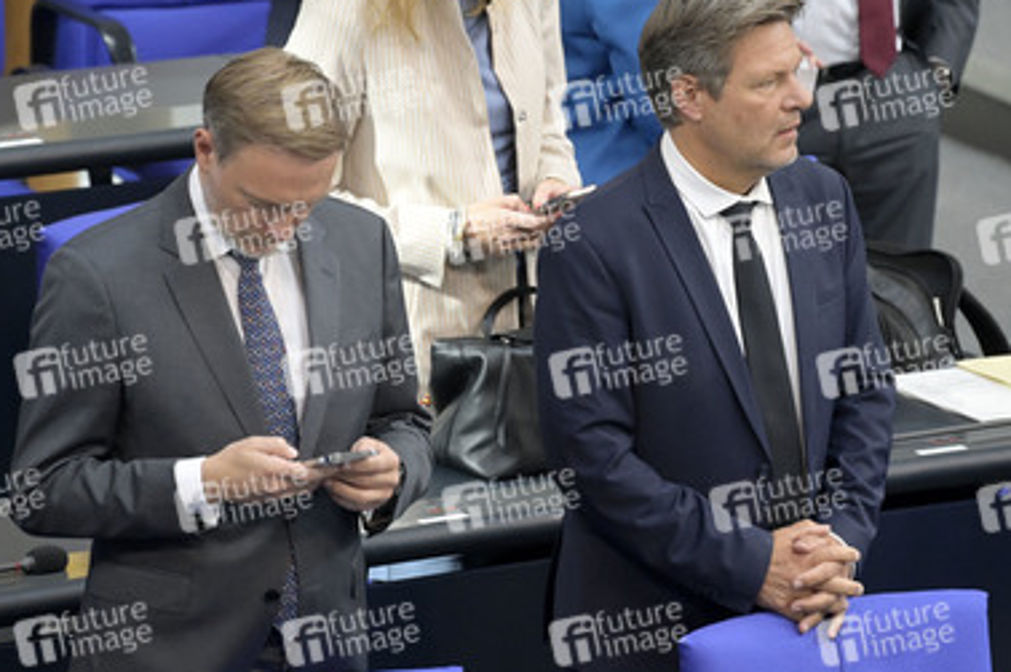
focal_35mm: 382
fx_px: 10714
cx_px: 547
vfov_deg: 3.6
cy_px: 300
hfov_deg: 5.4
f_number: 5.6
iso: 8000
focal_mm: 320
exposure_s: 1/320
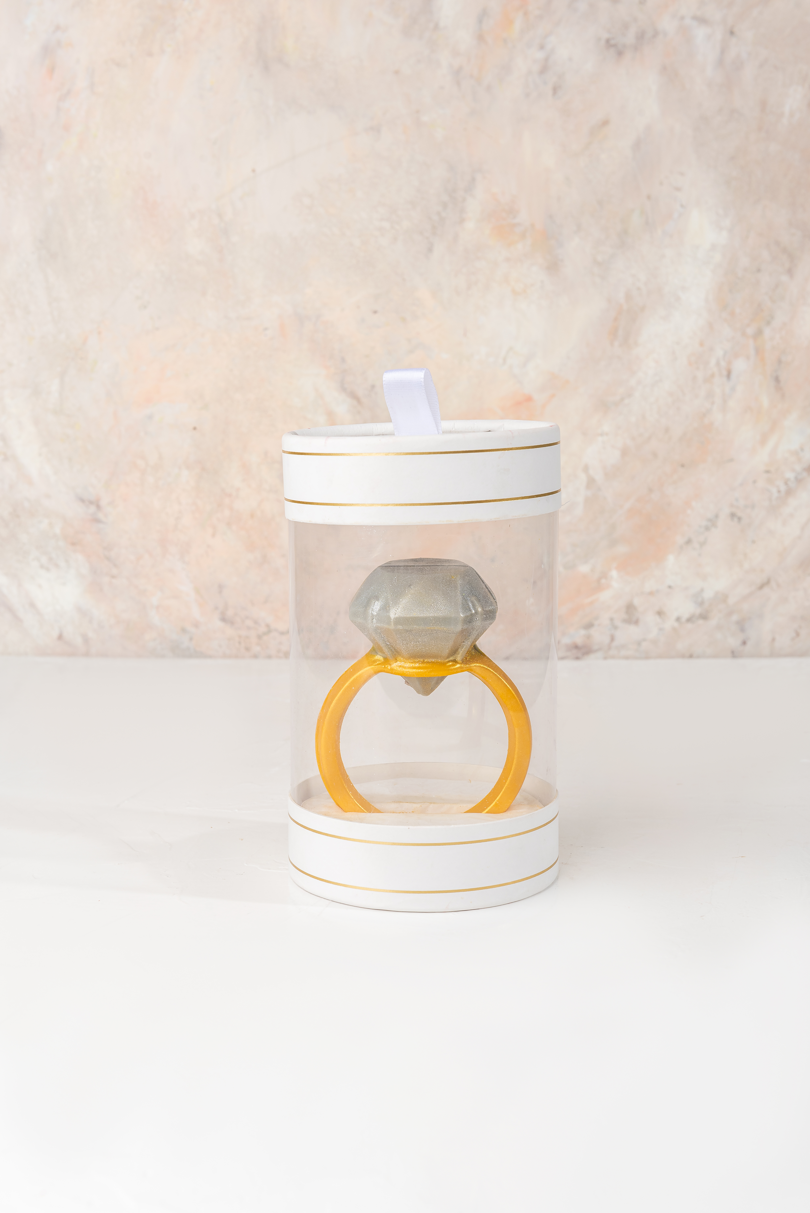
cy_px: 606
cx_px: 405
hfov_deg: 27.0
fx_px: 1686
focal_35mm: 50
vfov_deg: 39.6
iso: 100
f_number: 11
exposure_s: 1/125
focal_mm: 50
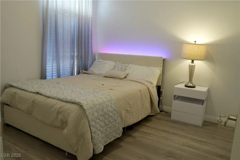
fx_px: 187
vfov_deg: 46.4
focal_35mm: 28
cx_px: 120
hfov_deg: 65.5
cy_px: 80
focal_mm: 28
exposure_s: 1/8
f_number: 22
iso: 2500
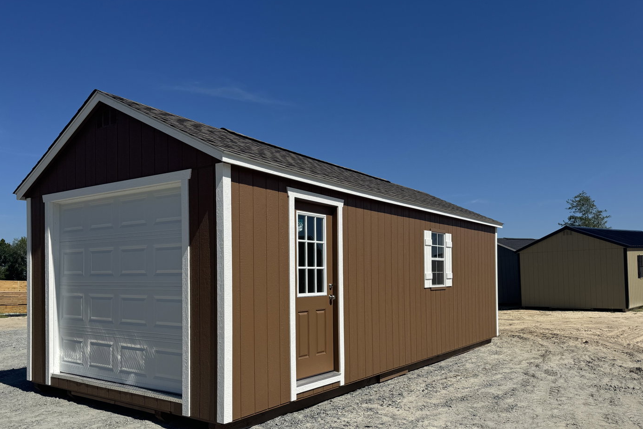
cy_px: 270
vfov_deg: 44.6
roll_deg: +0.2
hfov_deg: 63.4
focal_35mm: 29
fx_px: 518
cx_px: 283
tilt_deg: +2.2
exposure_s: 1/9009
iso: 80
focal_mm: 6.76
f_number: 1.78
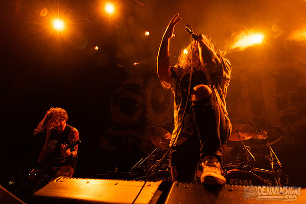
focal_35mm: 24
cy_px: 102
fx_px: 204
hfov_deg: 73.7
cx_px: 153
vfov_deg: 53.2
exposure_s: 1/400
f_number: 3.2
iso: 3200
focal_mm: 24
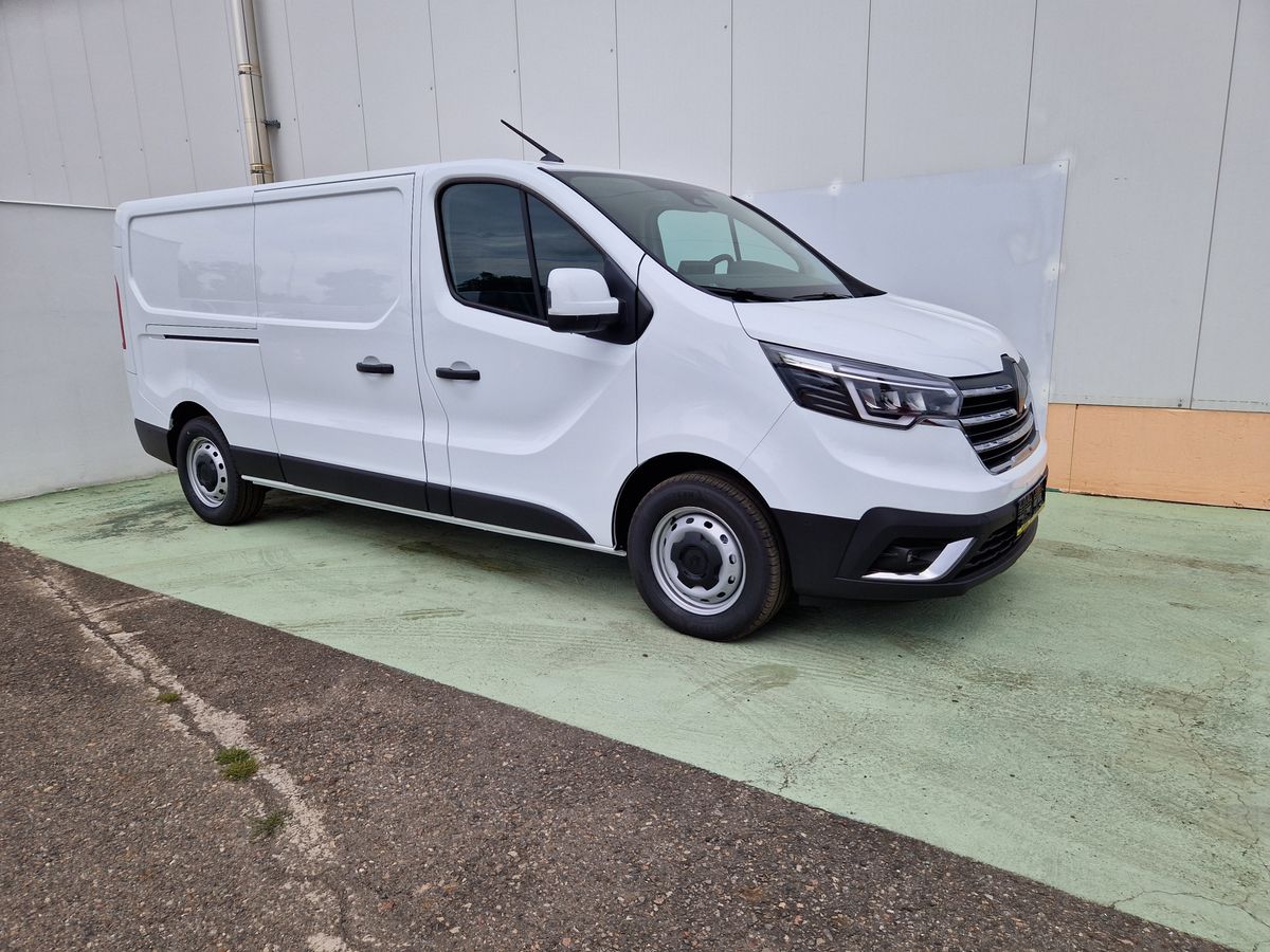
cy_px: 476
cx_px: 635
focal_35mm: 23
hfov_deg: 73.9
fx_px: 844
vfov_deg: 58.9
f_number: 1.8
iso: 50
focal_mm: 5.4
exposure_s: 1/1756
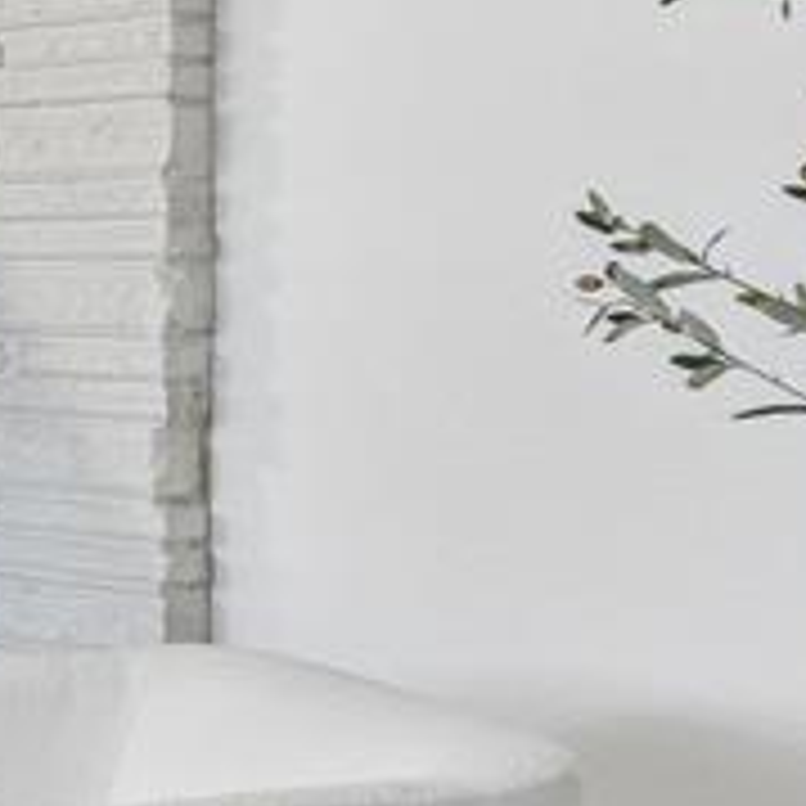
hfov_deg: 13.6
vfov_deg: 23.6
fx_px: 1923
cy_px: 270
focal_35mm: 73
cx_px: -1295
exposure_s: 1/15
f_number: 8
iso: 200
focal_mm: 10
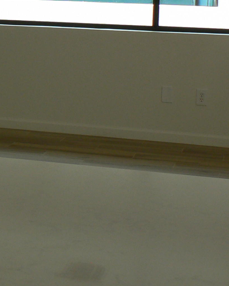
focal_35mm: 103
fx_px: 872
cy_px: 61
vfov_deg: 18.5
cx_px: -110
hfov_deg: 14.0
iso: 80
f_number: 4.5
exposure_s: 1/100
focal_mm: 6
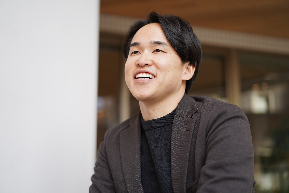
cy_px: 96
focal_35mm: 55
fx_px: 441
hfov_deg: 36.2
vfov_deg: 24.6
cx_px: 144
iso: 250
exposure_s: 1/500
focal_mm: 55
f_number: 2
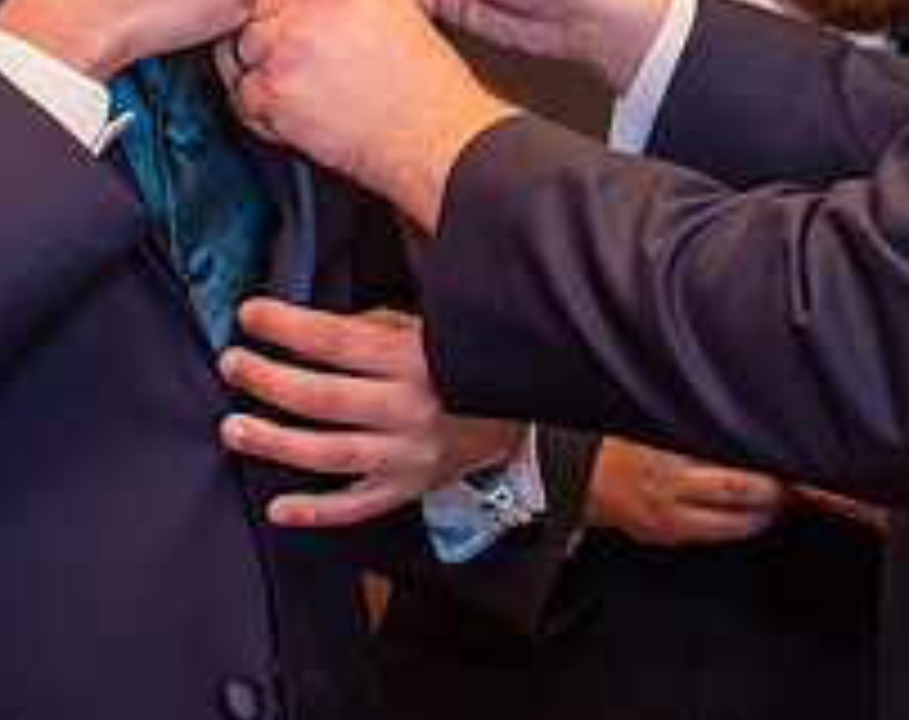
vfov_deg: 11.0
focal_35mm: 137
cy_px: -81
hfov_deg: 14.0
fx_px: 3671
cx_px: 747
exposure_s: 1/60
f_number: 4.2
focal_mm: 29
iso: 1400
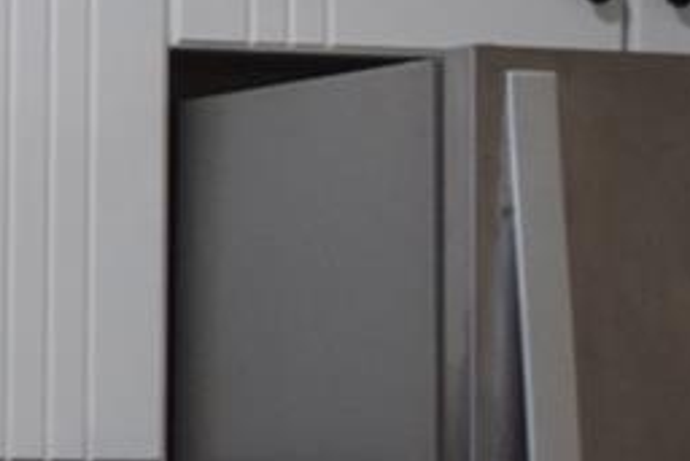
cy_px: -86
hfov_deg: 8.5
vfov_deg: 5.8
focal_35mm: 234
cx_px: -501
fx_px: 4490
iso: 900
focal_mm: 25
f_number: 4
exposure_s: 1/60
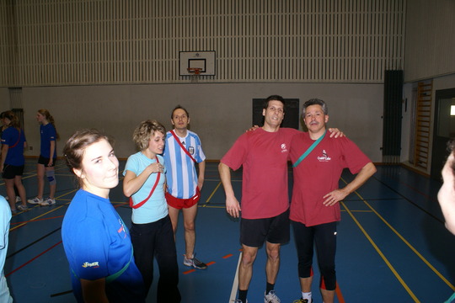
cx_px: 228
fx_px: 341
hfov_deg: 67.4
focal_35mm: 27
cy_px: 152
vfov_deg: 47.9
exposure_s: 1/60
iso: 400
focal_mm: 18
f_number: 5.6
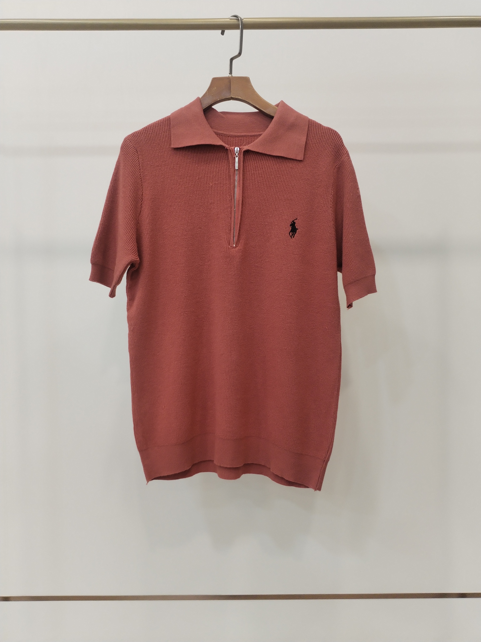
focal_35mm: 29
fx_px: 537
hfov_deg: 48.2
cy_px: 321
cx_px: 240
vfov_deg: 61.7
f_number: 1.8
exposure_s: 1/60
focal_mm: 4.75
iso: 350
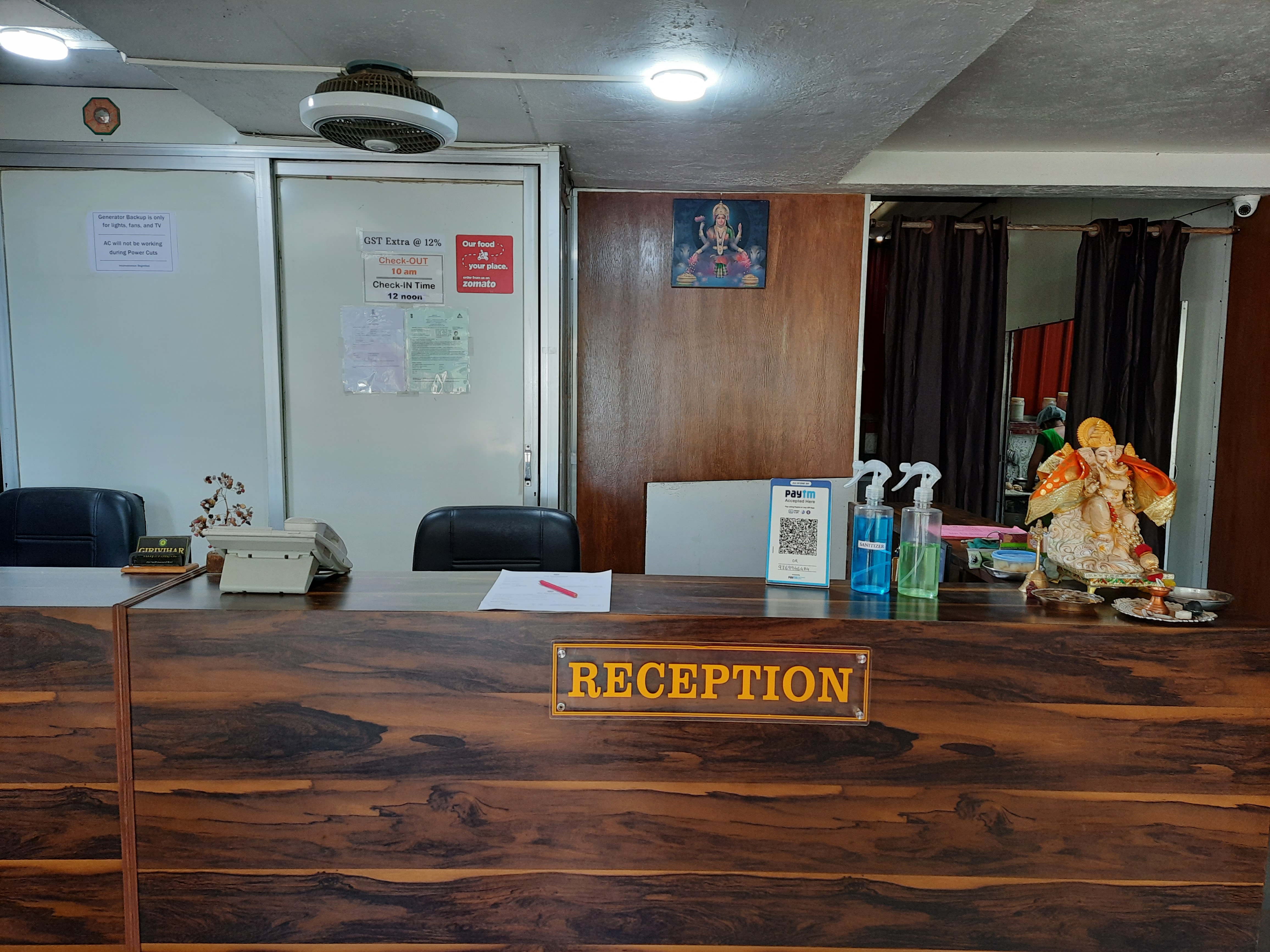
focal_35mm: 24
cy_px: 476
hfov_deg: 71.6
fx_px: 881
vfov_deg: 56.8
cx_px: 635
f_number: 1.8
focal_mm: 5.23
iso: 160
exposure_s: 1/50
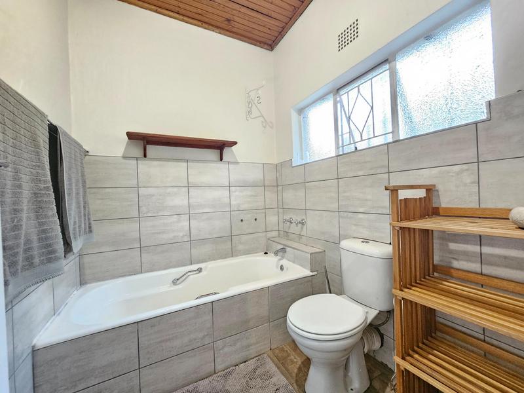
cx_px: 262
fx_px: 197
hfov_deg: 106.2
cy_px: 196
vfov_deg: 89.9
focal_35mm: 13
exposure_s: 1/25
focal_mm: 2.2
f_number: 2.2
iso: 1000
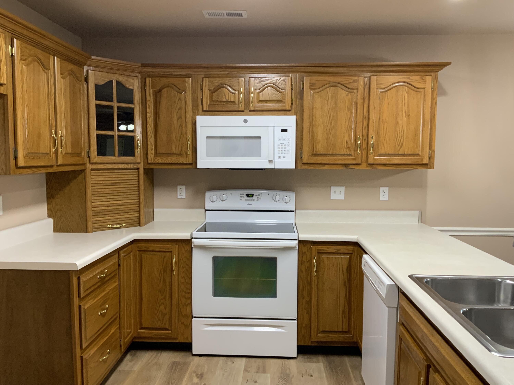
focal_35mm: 29
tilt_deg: -4.2
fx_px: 431
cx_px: 257
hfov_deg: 61.7
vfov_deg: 48.2
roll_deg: -0.8
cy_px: 192
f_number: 1.8
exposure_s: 1/60
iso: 100
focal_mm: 3
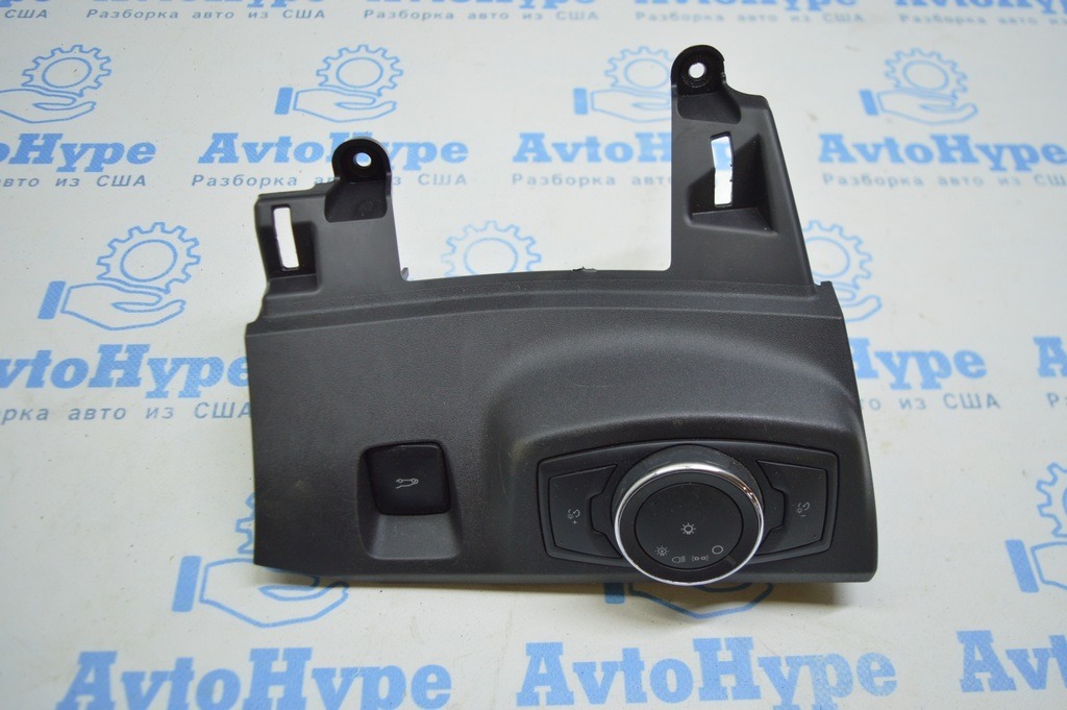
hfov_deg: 62.0
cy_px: 355
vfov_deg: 43.5
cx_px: 534
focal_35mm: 30
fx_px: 888
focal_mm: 20
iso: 400
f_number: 3.8
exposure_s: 1/60
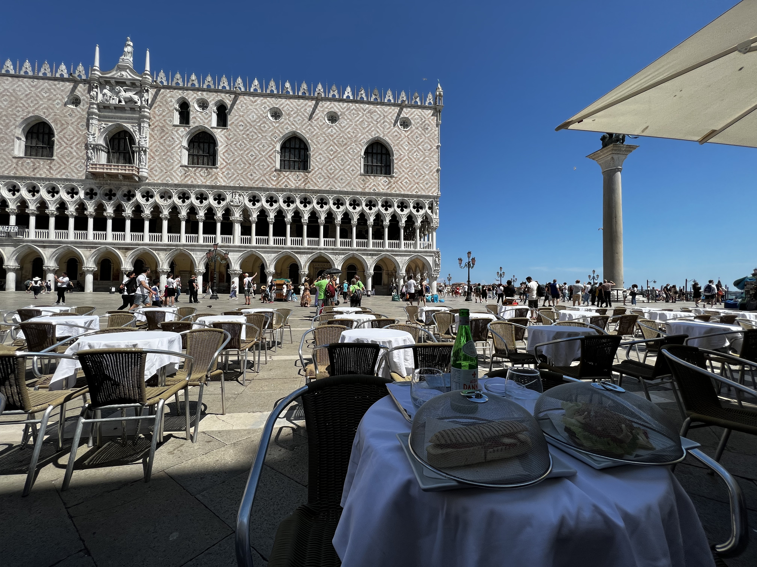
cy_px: 284
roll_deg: -0.6
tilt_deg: +1.5
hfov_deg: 106.2
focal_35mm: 13
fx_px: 284
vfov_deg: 89.9
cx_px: 378
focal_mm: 1.57
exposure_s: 1/2481
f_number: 1.8
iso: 32
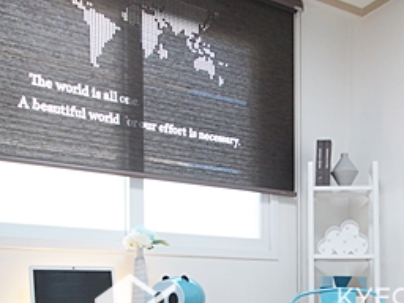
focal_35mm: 45
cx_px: 289
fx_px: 525
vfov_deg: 29.9
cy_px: 308
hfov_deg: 41.2
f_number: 4
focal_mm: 10
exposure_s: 1/50
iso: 400
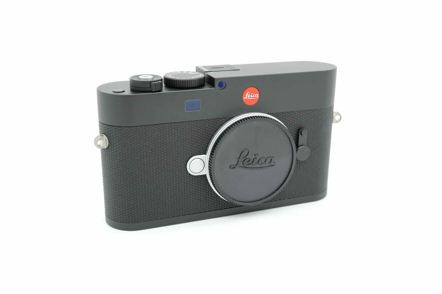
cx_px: 221
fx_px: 527
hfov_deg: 45.5
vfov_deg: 31.1
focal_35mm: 43
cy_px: 147
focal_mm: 43
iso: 800
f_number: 9
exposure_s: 1/60
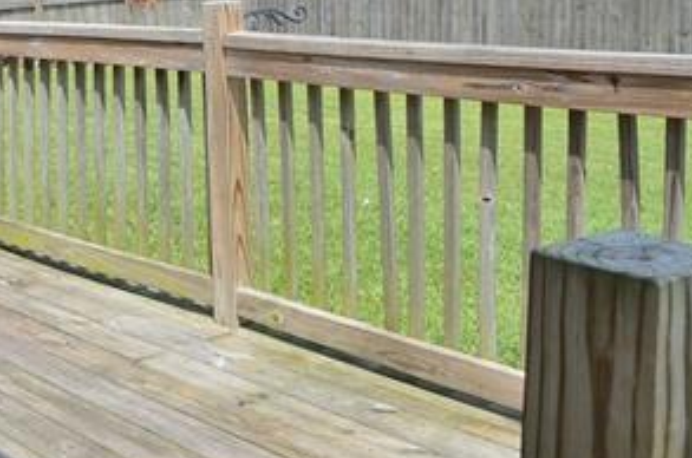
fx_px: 1132
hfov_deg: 31.3
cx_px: -9
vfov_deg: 22.7
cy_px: 117
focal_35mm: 59
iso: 100
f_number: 8
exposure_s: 1/250
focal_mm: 18
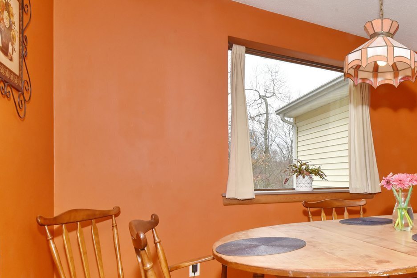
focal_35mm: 24
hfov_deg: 64.3
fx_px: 278
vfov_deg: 50.8
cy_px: 210
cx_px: 357
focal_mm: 14
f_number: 18
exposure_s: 1/200
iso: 800
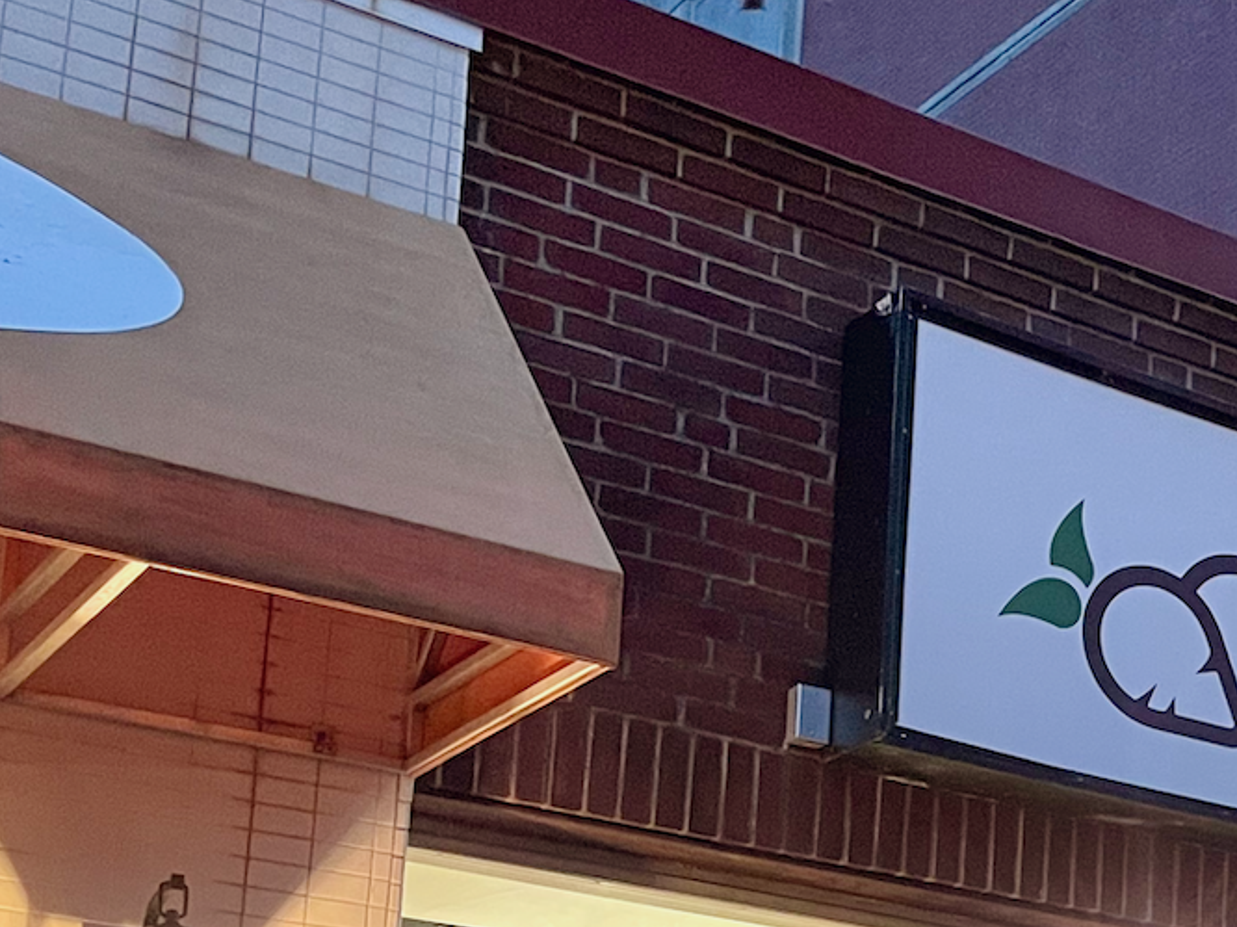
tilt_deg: +9.7
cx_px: 1636
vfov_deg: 18.5
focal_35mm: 75
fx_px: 2679
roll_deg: -1.2
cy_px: 1144
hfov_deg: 22.9
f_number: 1.6
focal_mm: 4.2
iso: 500
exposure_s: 1/60
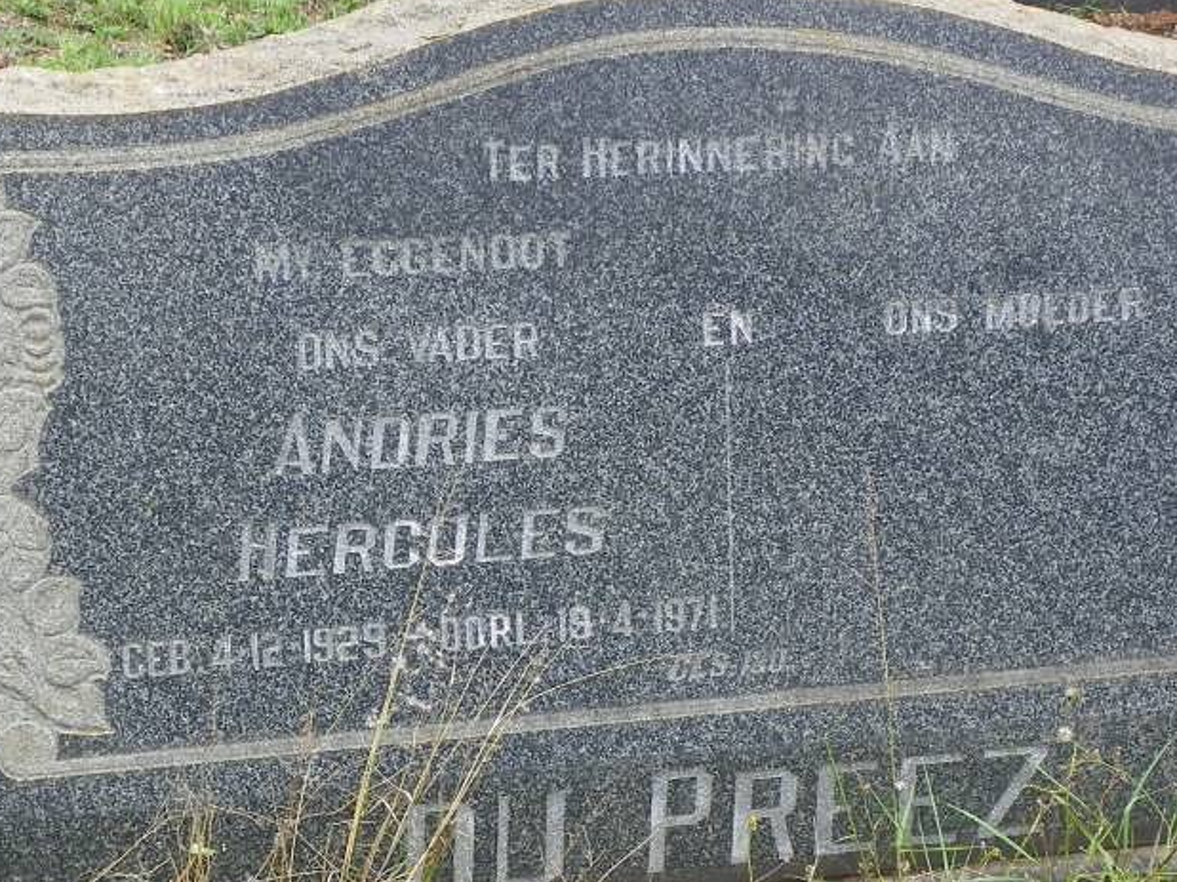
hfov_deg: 19.5
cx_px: 568
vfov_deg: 14.6
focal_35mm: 101
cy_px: 596
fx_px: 3433
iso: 64
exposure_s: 1/160
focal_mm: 9.2
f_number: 4.5
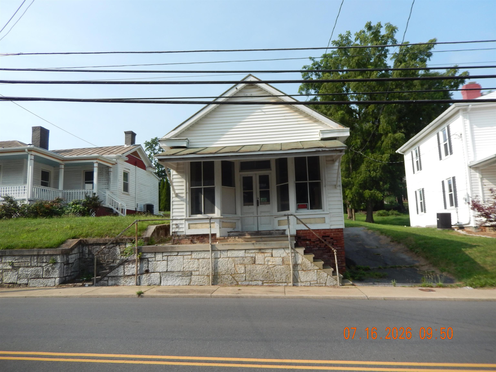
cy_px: 186
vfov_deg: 54.9
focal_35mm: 25
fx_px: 358
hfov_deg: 69.4
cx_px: 248
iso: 125
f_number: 3.4
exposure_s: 1/1000
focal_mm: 4.5
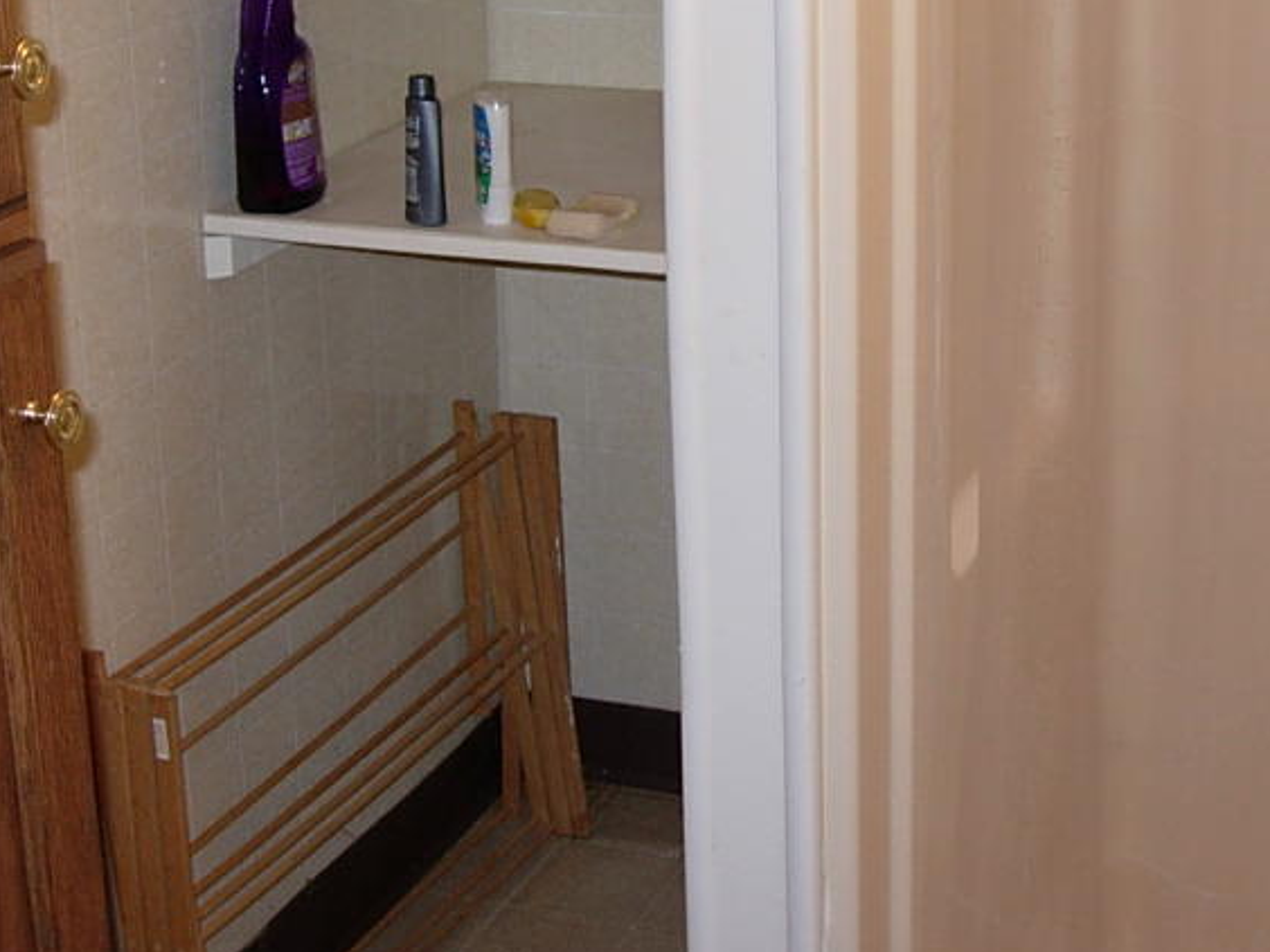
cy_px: 263
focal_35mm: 69
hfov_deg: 28.0
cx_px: 856
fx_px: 2531
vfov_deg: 21.2
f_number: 2.8
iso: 79
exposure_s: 1/64
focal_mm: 7.8
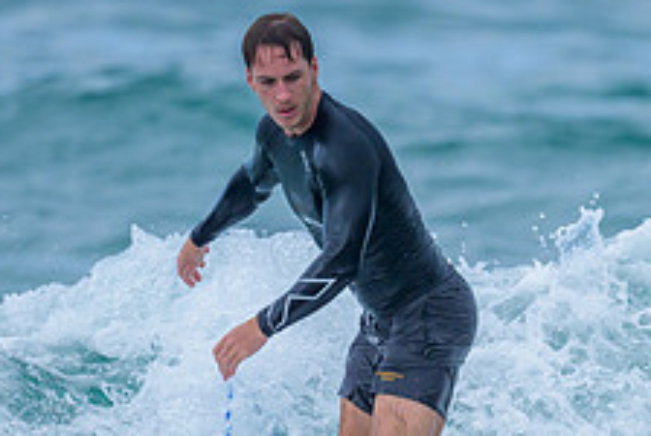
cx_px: 626
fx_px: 43148
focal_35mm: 2383
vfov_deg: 0.6
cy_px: 410
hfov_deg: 0.9
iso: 320
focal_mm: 800
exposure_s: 1/2000
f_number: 6.3
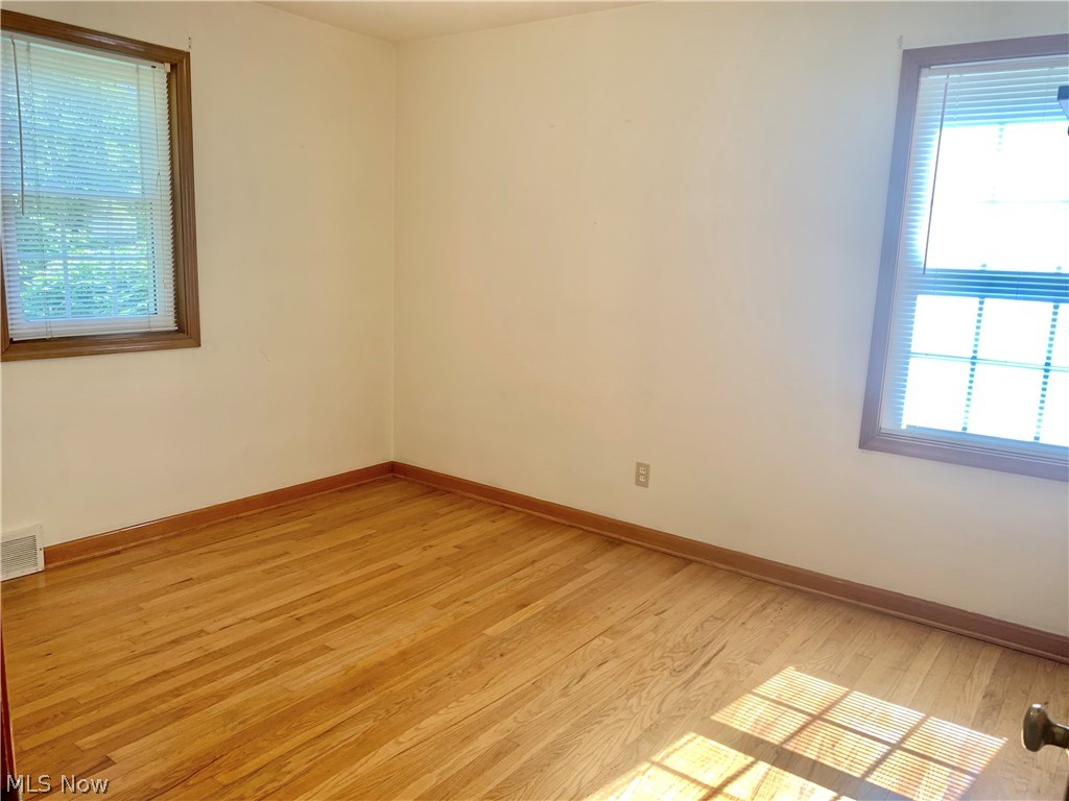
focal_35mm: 26
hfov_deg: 67.3
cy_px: 400
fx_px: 803
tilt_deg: -10.1
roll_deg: -1.1
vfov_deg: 53.1
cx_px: 534
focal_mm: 4.25
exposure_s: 1/120
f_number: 1.8
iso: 64
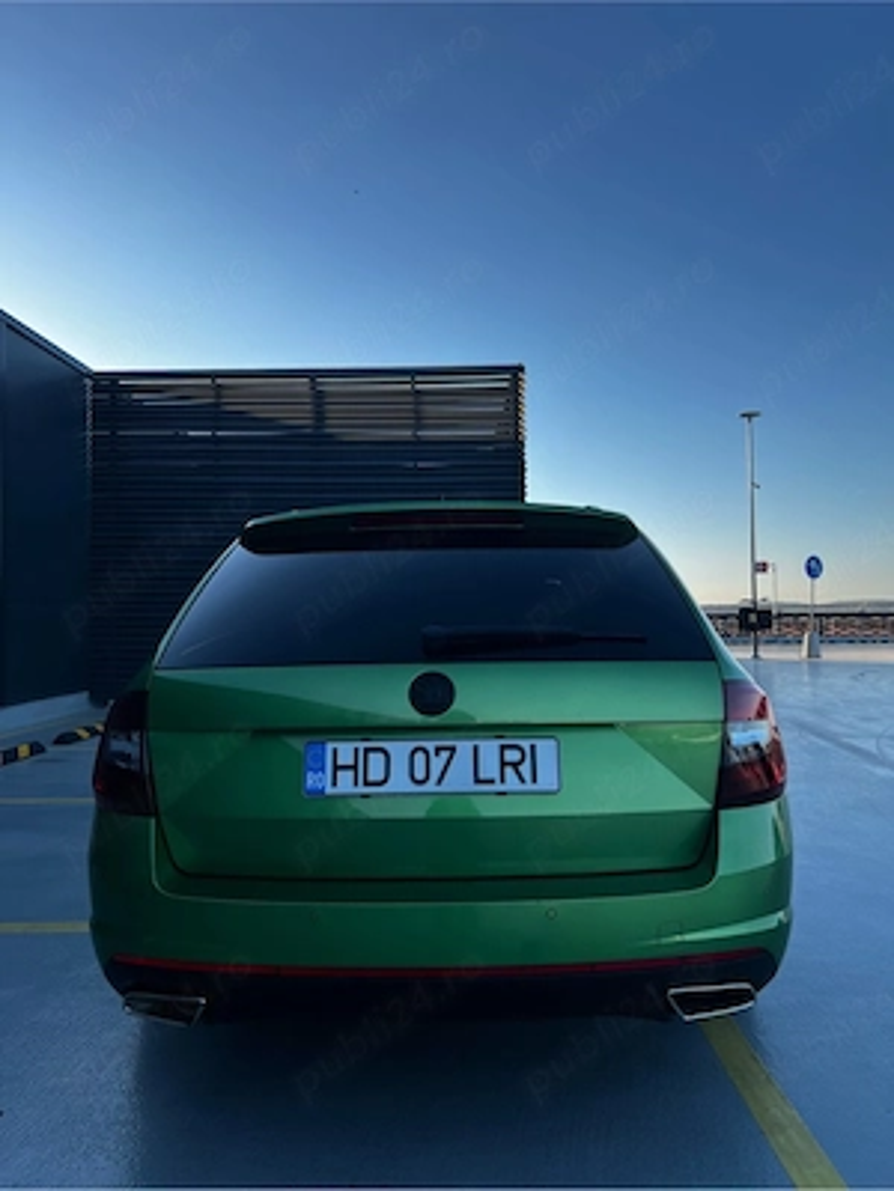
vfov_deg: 67.3
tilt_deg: +2.4
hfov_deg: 53.1
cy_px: 596
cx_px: 447
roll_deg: +0.0
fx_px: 895
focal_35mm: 26
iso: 50
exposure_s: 1/827
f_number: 1.5
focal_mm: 5.7
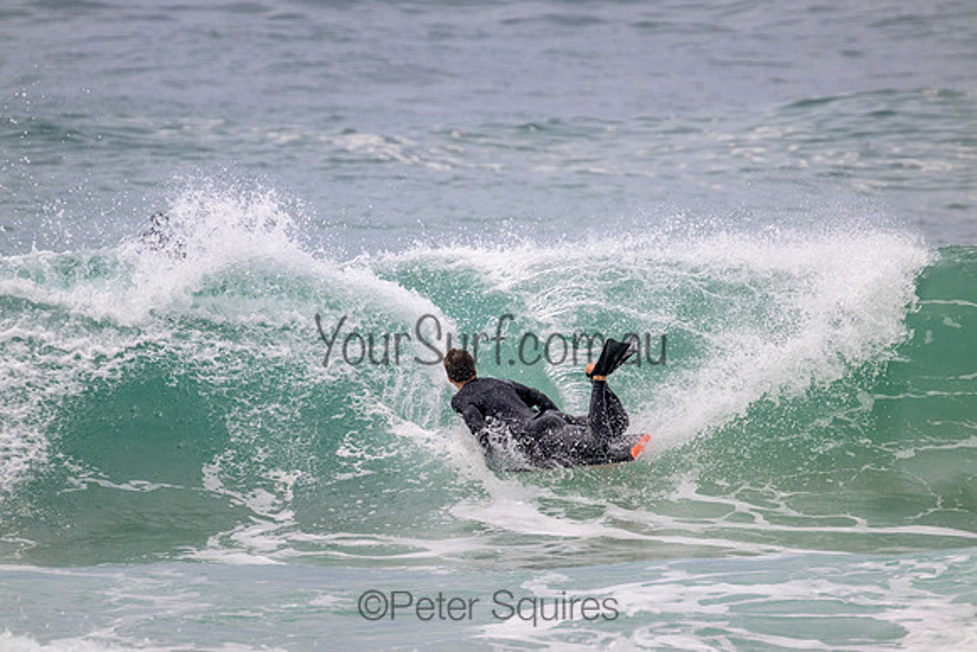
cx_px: 488
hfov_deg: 2.6
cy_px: 326
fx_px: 21715
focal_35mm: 800
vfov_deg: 1.7
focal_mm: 800
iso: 1100
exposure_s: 1/2000
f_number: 11
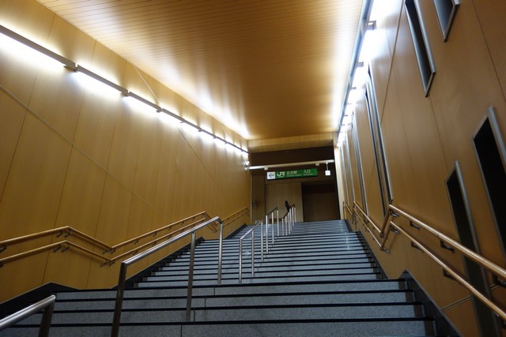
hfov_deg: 65.5
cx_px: 253
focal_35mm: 28
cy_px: 168
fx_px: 394
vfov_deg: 46.4
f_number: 1.8
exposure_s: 1/100
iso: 500
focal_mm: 10.4
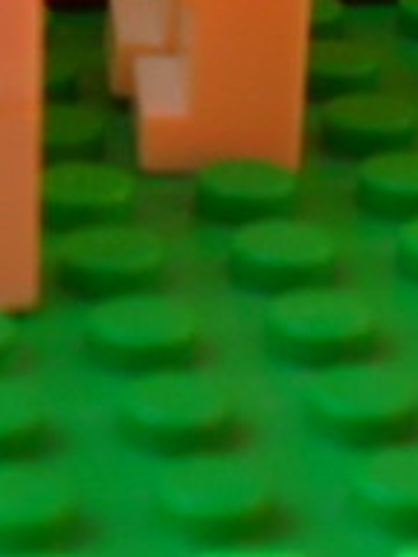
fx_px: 3929
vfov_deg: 7.9
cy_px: -332
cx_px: 61
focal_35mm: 244
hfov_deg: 6.1
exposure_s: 1/125
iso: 100
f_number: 5
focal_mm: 9.3
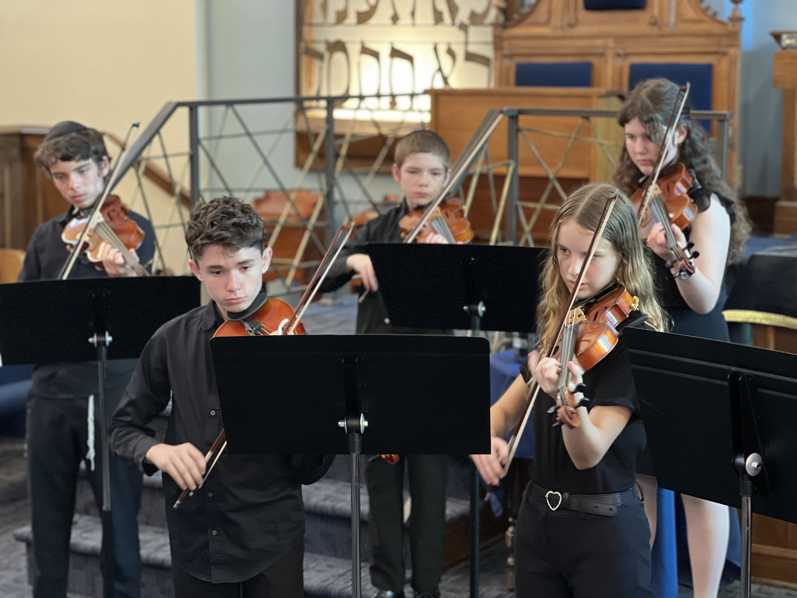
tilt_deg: -6.5
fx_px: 1773
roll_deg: -0.8
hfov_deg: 25.3
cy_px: 299
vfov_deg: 19.1
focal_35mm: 77
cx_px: 398
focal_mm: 9
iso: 320
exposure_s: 1/30
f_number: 2.8
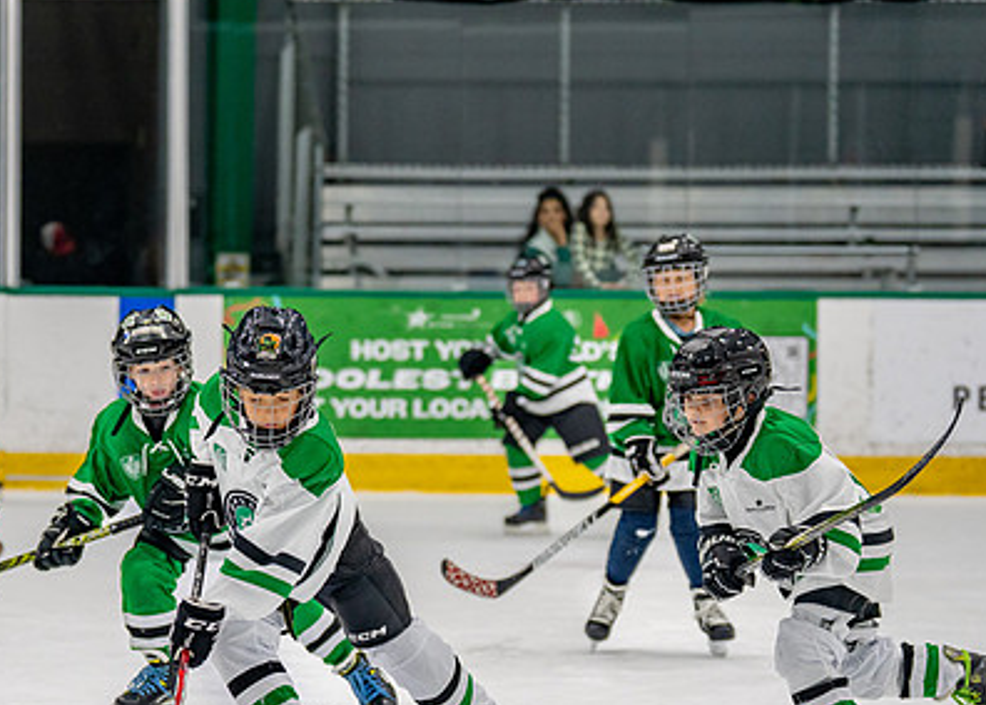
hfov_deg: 11.4
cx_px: 196
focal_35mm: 175
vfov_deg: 8.2
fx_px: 4901
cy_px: 459
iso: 1000
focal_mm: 91
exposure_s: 1/1250
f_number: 2.8
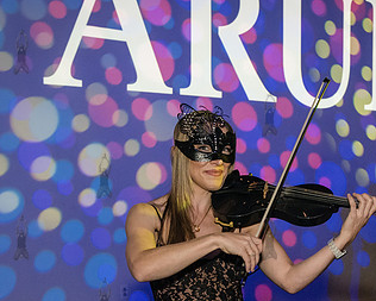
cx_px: 296
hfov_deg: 25.0
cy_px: 237
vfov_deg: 20.2
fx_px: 835
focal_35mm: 75
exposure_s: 1/160
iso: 5000
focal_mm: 40
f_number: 4.5
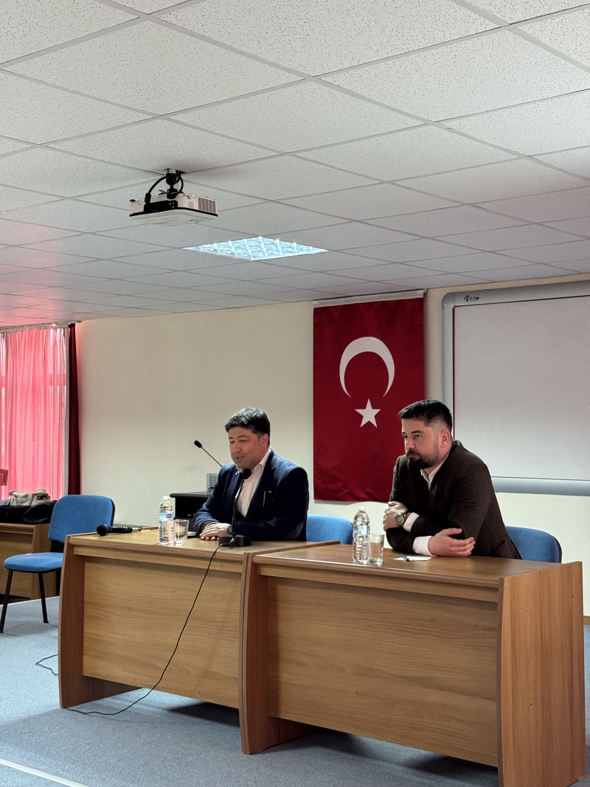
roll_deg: +0.0
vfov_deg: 39.7
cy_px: 394
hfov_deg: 30.3
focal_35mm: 48
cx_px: 295
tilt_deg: +1.6
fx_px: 1091
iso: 400
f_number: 1.78
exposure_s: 1/40
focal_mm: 6.76
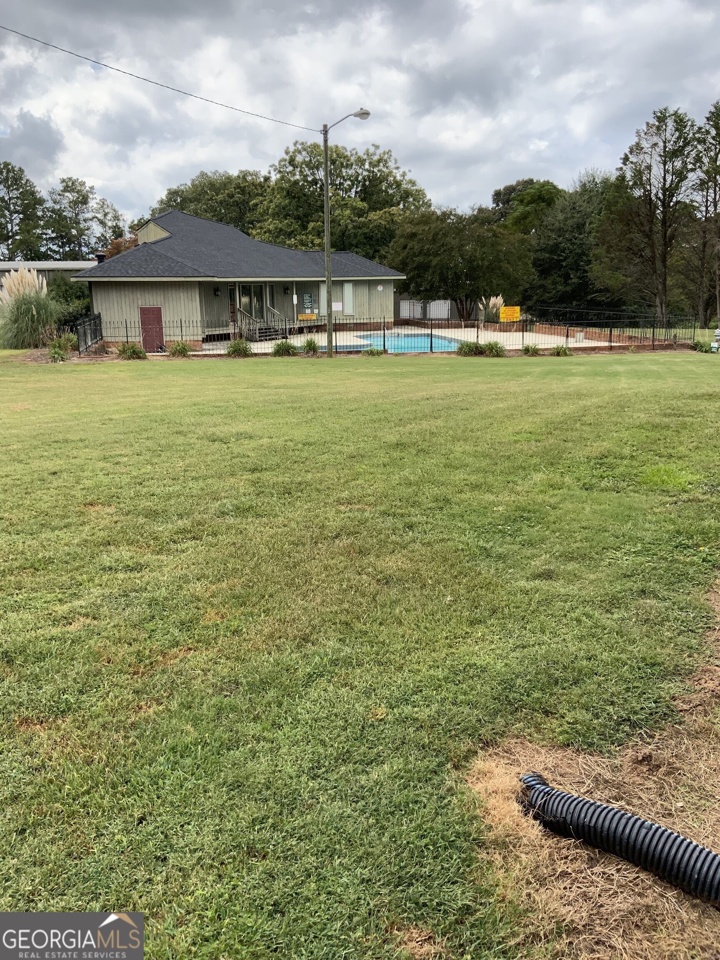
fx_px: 804
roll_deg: +0.8
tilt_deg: -14.0
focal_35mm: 29
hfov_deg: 48.2
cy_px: 480
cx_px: 360
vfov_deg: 61.7
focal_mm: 3
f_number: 1.8
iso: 16
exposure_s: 1/962
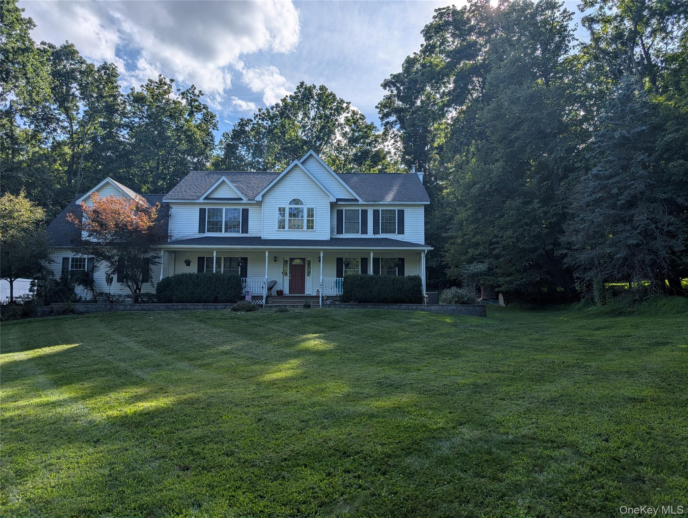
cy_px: 259
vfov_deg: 56.9
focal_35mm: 24
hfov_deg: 71.5
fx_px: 478
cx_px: 344
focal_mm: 6.9
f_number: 1.68
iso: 17
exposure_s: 1/1653
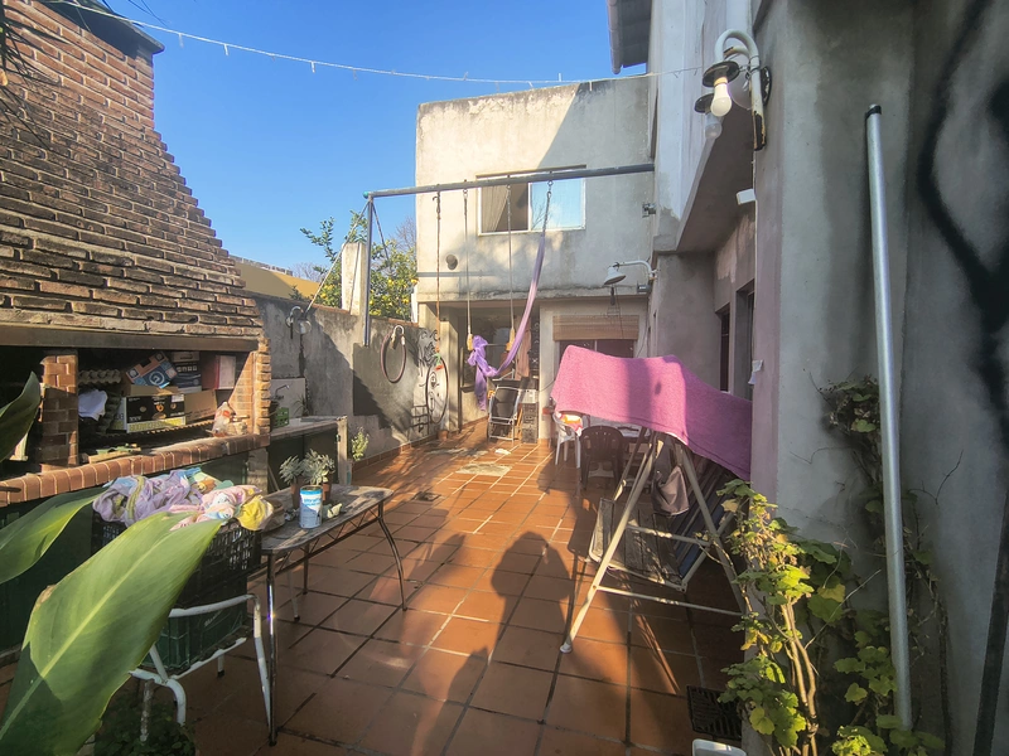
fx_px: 350
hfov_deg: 110.5
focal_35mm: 12
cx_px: 504
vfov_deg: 94.5
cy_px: 378
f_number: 2.2
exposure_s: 1/673
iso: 101
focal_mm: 2.13
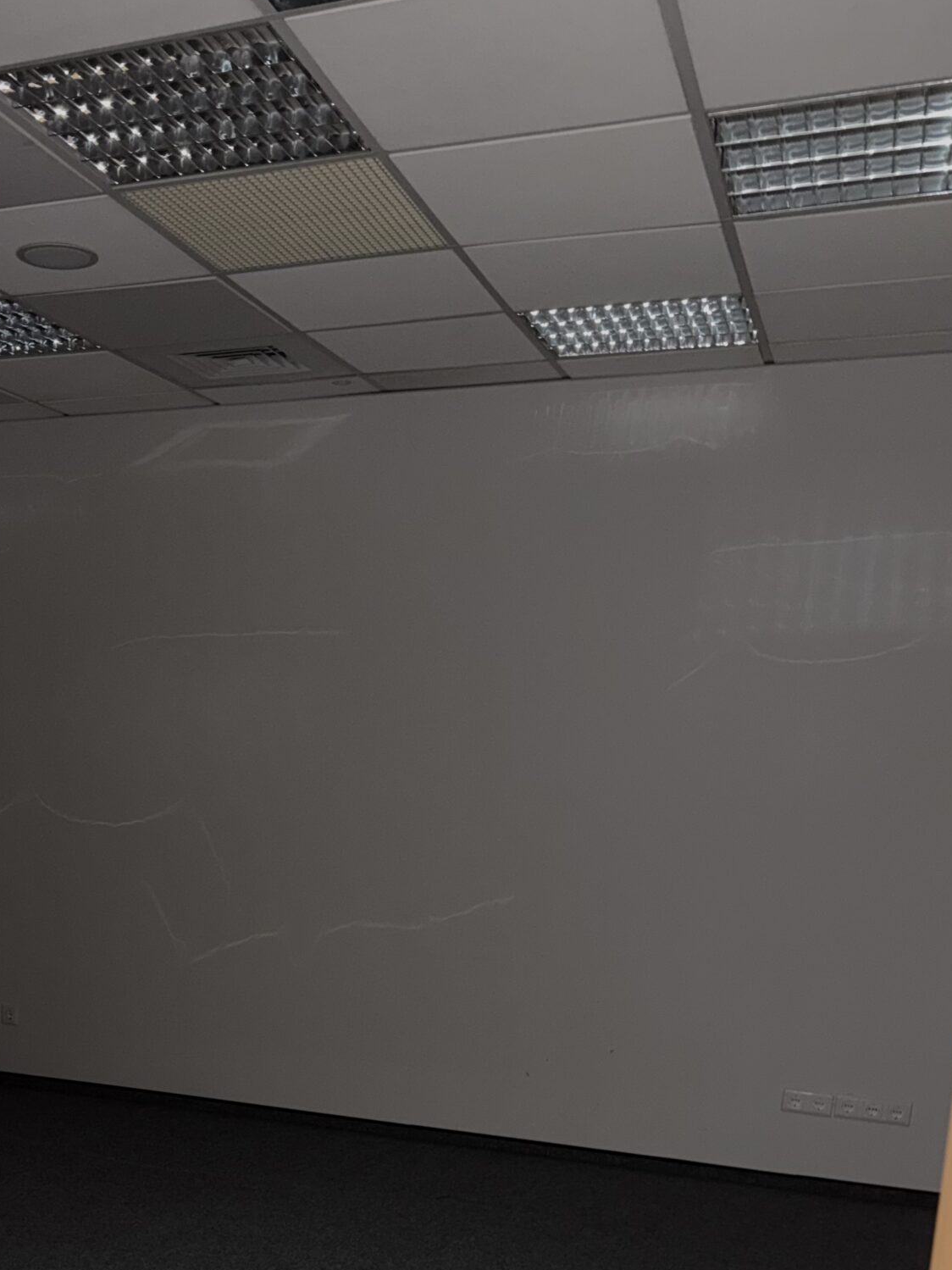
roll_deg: -1.6
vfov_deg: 43.0
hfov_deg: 33.9
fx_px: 1504
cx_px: 163
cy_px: 1073
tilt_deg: -12.9
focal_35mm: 41
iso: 200
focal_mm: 6.76
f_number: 1.78
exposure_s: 1/6
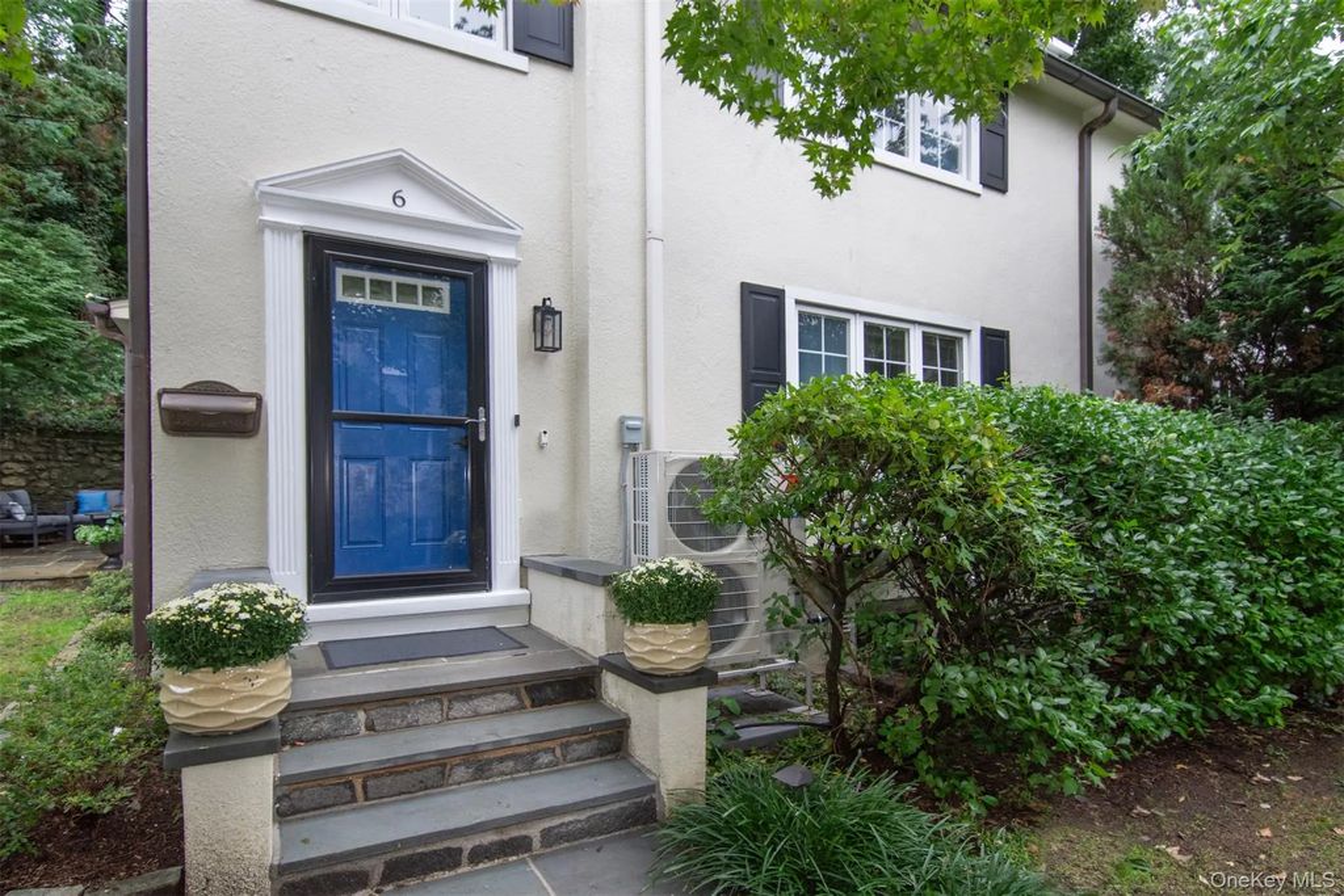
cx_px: 672
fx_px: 616
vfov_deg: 72.1
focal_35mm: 16
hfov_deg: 95.0
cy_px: 448
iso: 640
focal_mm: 11
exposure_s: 1/125
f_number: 8
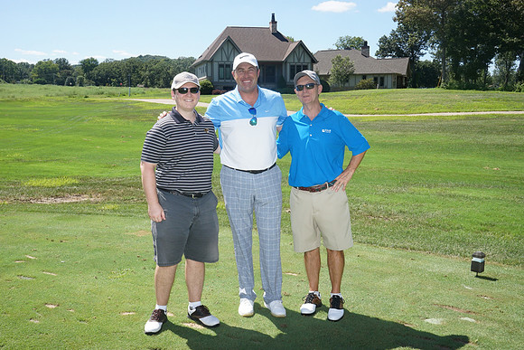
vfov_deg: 35.1
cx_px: 262
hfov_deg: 50.7
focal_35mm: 38
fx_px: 553
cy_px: 175
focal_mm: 38
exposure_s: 1/250
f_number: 18
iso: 800
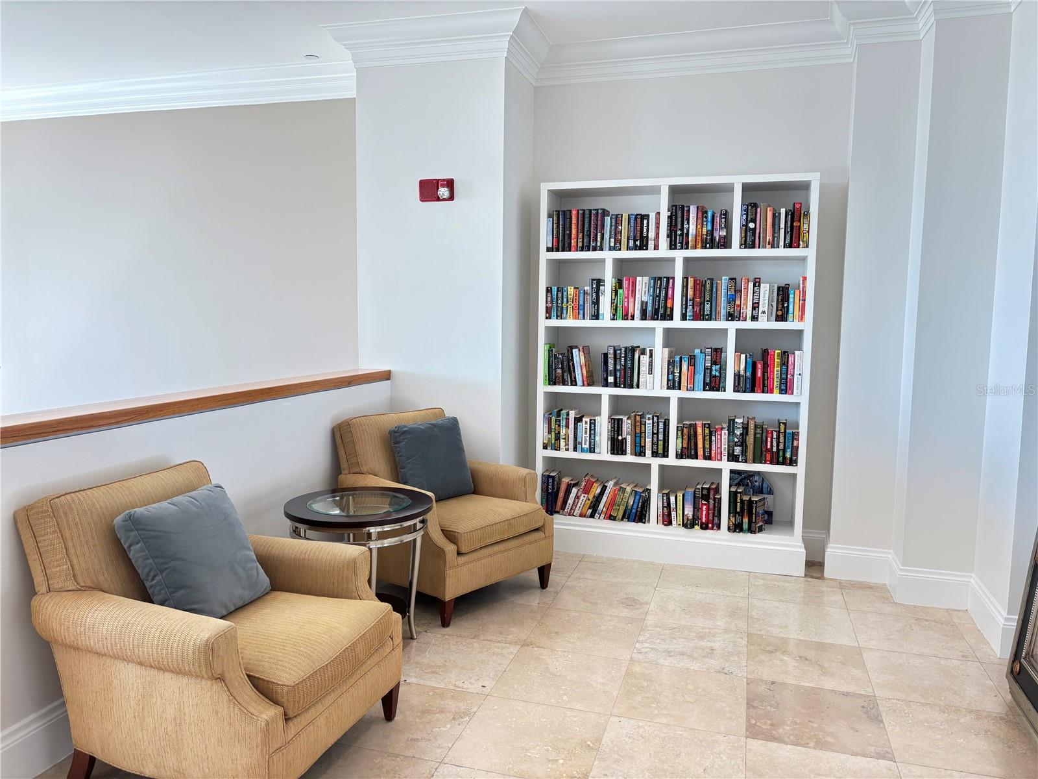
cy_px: 390
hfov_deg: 67.3
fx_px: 780
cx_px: 519
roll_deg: -0.4
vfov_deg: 53.1
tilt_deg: -5.2
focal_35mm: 26
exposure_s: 1/60
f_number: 1.6
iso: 100
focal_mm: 5.96
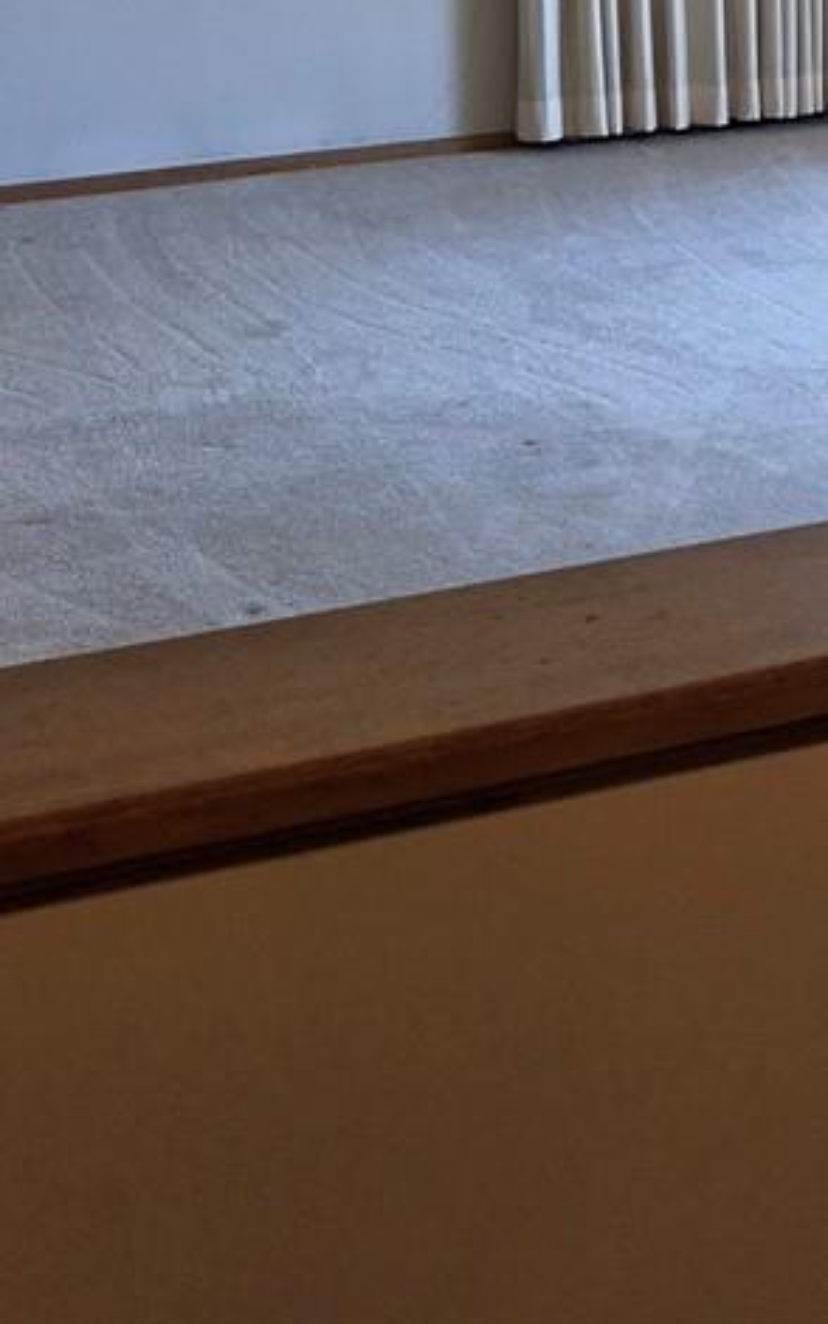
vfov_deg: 22.7
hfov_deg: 14.9
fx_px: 2995
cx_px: 1149
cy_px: -304
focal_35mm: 83
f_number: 1.8
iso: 80
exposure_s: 1/180
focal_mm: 5.4
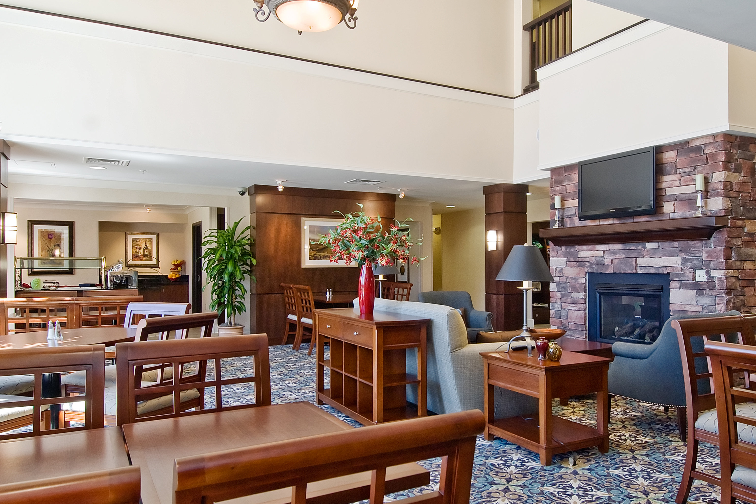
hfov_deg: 67.1
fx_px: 567
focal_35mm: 27
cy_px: 283
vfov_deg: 47.8
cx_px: 430
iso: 200
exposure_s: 1/13
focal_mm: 14
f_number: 7.1
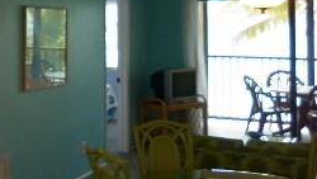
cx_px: -55
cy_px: 4
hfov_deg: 24.8
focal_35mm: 78
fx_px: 656
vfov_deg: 15.3
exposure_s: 1/30
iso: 80
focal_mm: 5
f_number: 2.8
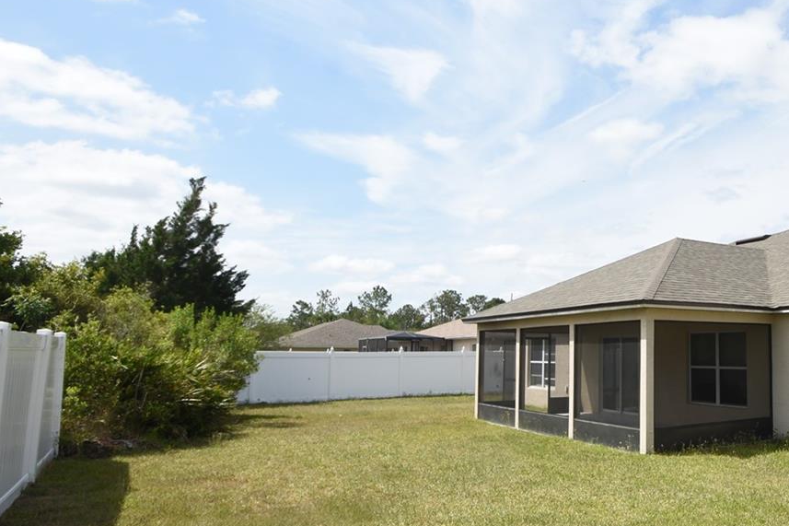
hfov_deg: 58.9
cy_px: 316
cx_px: 662
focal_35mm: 28
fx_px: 614
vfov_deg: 46.1
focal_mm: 10
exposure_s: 1/320
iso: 100
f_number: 9
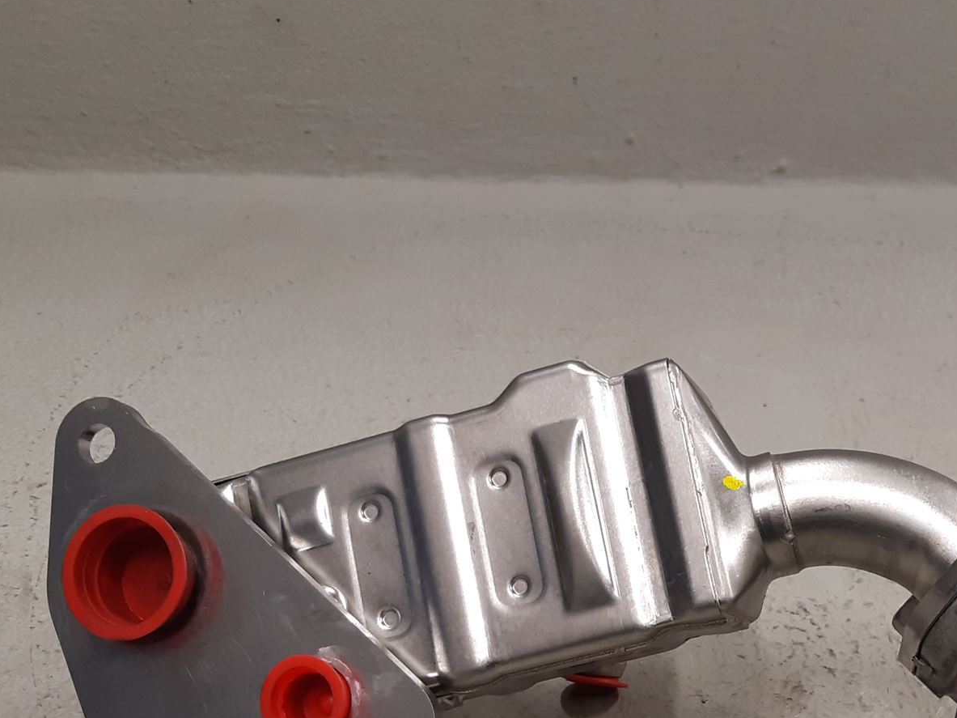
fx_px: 1244
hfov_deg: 41.0
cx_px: 709
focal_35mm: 45
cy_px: 610
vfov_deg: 31.1
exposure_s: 1/50
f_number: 1.7
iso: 100
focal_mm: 3.93
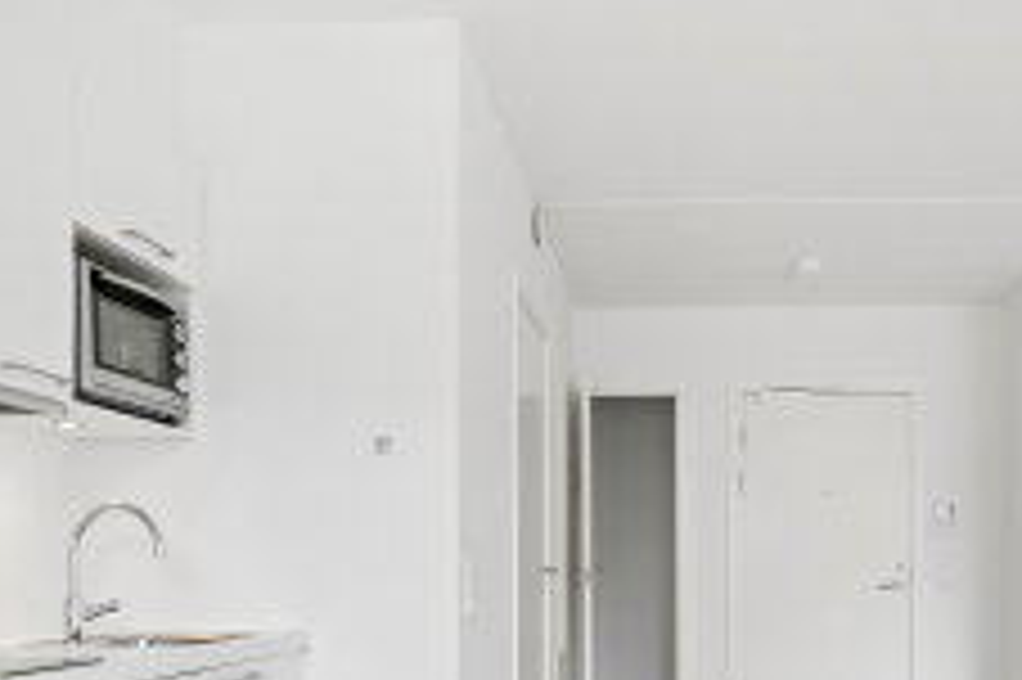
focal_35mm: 37
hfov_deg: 51.0
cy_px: 552
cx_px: 675
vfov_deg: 34.7
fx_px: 1050
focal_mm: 14
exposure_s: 1/50
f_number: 8
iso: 200
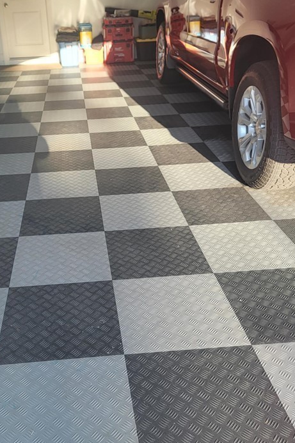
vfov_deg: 51.8
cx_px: 108
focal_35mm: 37
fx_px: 455
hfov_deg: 35.7
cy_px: 203
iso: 32
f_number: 1.8
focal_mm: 6.7
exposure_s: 1/120
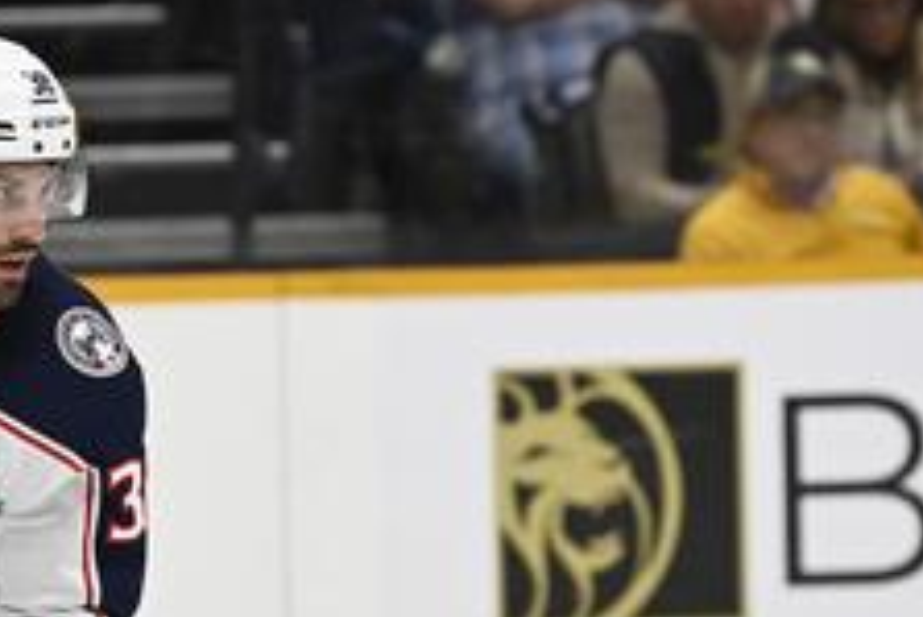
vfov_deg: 3.0
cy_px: 681
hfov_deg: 4.5
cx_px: -25
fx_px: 11775
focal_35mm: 459
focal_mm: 200
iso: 5000
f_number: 4
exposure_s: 1/3200
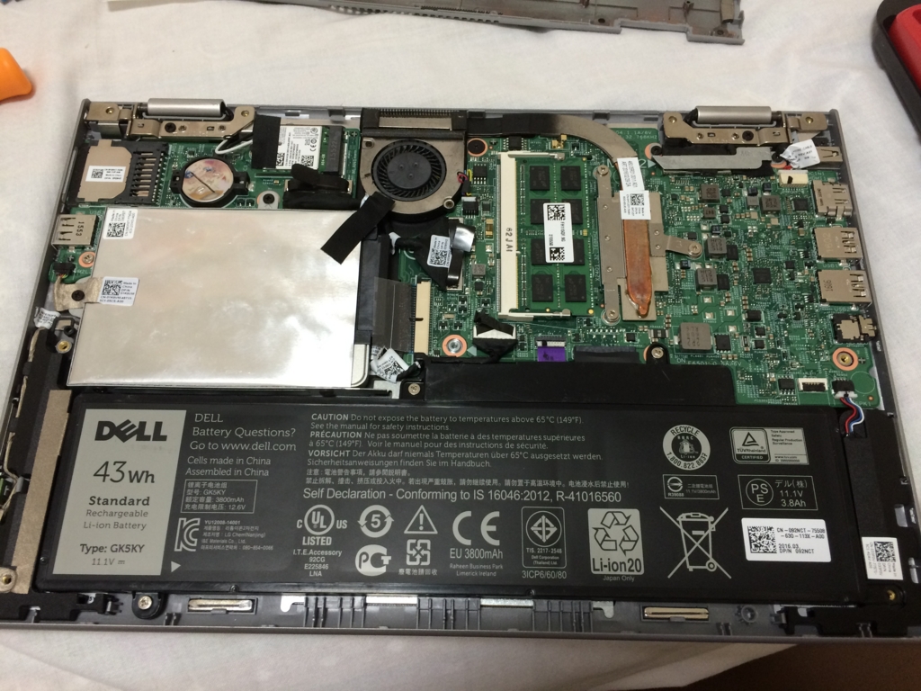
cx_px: 460
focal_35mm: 29
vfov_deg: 48.2
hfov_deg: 61.7
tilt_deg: -61.0
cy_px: 346
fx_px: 772
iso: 125
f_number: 2.2
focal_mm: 4.15
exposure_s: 1/30
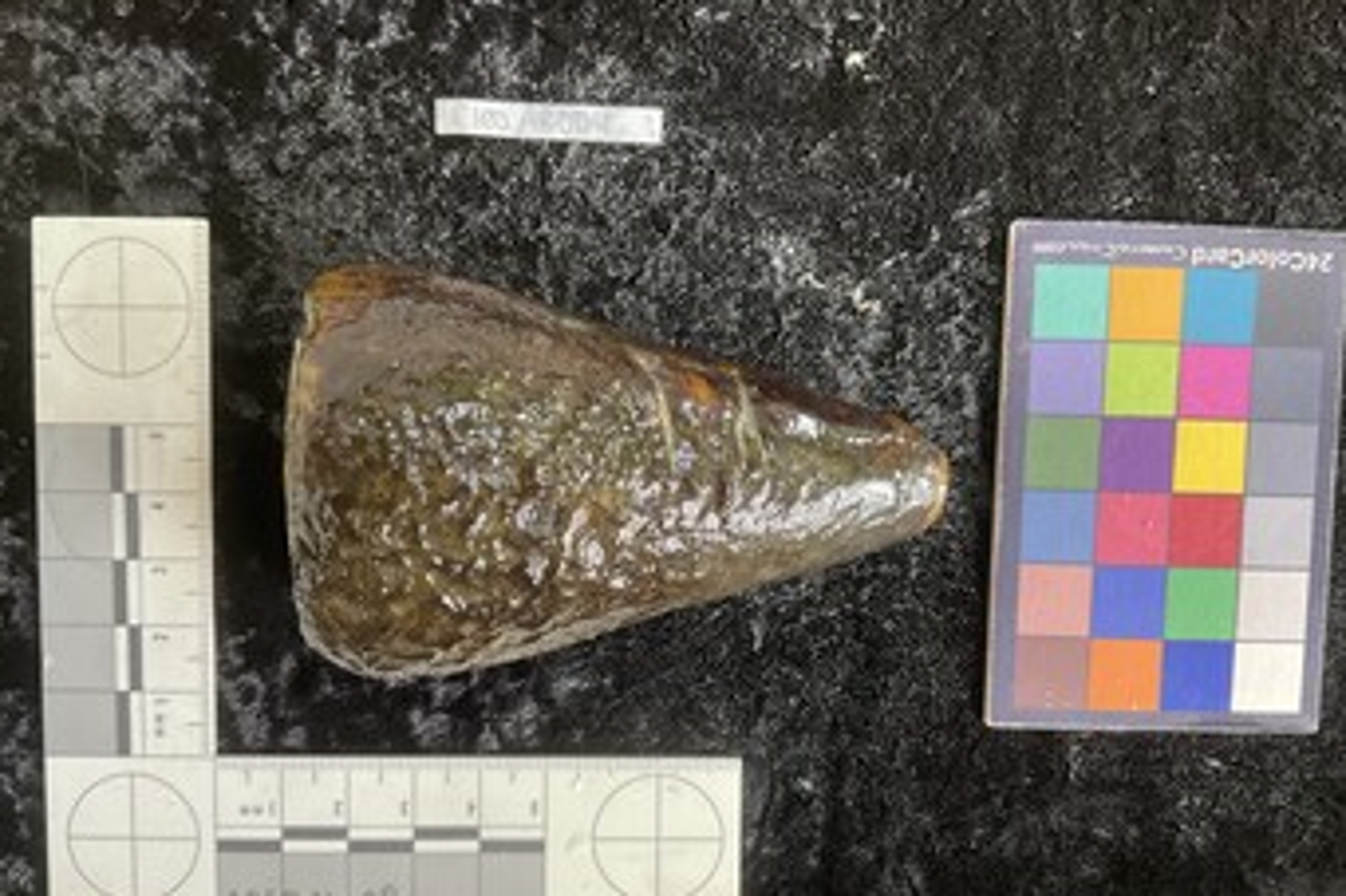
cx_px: 663
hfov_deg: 60.3
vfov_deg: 42.2
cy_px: 503
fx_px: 1158
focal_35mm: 31
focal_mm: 3
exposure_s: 1/60
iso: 80
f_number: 1.8
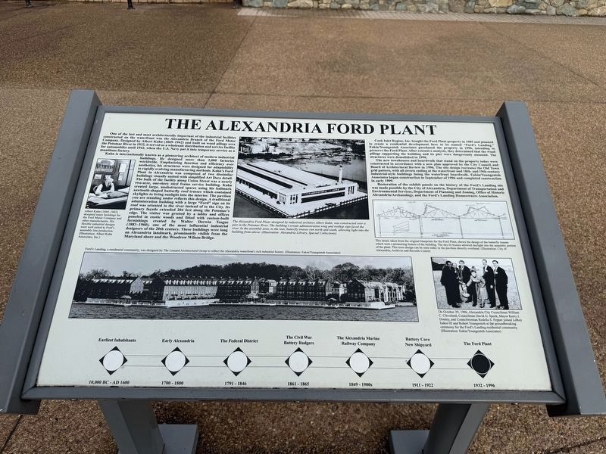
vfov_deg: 56.8
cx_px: 303
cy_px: 227
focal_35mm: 24
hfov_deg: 71.6
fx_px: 420
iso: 80
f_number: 1.78
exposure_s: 1/2611
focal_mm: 6.76
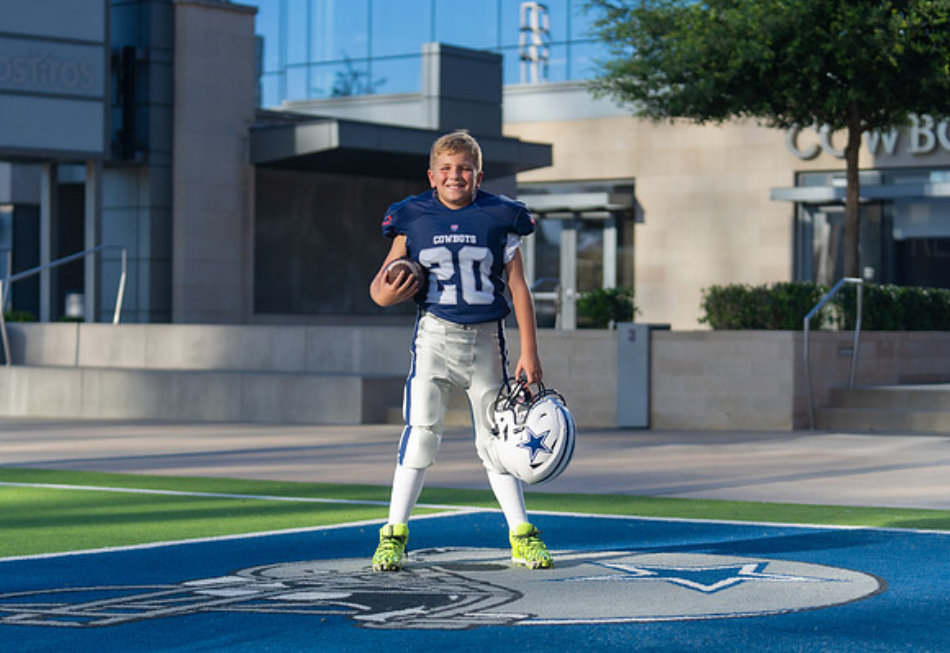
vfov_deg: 17.3
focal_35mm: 81
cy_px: 353
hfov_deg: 24.9
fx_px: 2148
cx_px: 451
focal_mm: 70
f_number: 2.8
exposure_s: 1/800
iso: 100
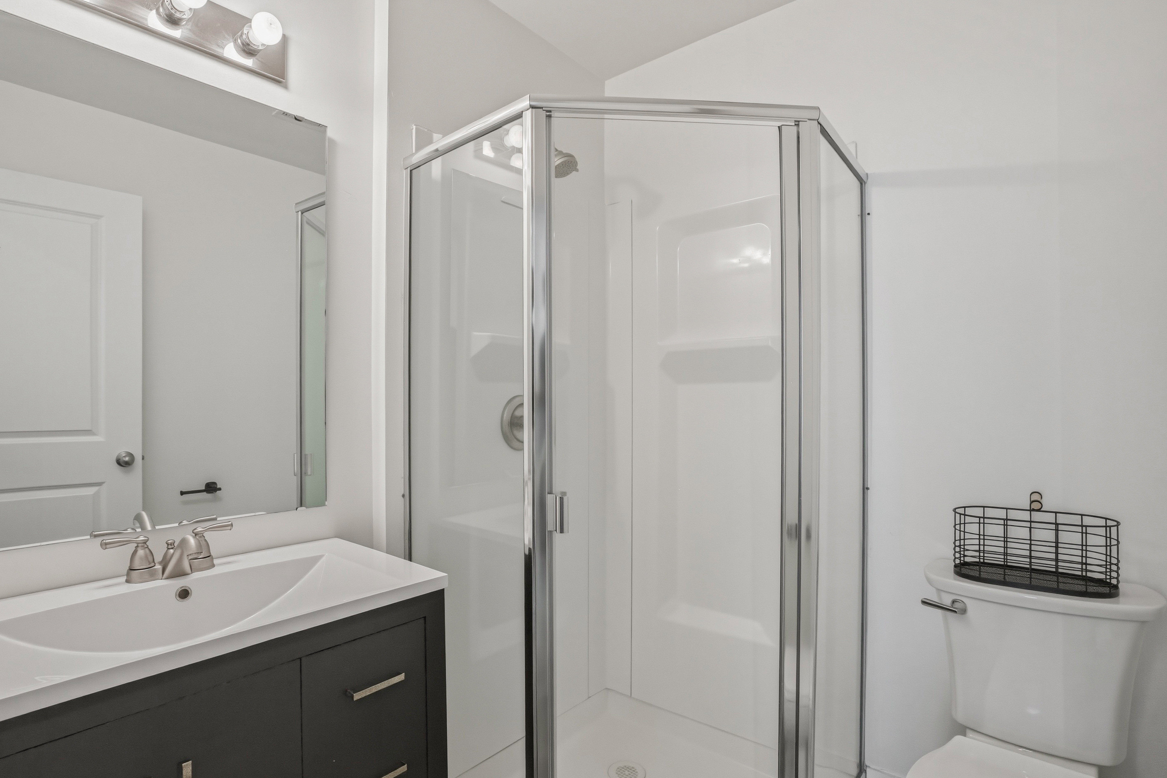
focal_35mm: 17
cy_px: 404
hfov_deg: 93.2
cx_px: 563
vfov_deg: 70.4
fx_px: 551
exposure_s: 1/160
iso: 320
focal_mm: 16
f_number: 9
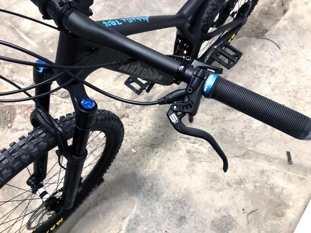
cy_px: 116
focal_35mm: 28
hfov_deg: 63.4
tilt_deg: -62.9
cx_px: 156
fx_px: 252
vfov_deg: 49.7
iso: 40
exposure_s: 1/15
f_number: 1.8
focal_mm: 3.99
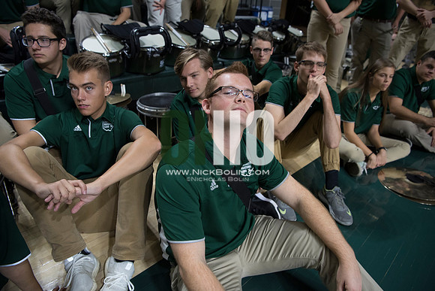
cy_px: 146
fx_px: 290
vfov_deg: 53.2
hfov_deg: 73.7
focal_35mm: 24
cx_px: 218
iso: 2000
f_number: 3.5
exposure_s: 1/500
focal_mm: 24
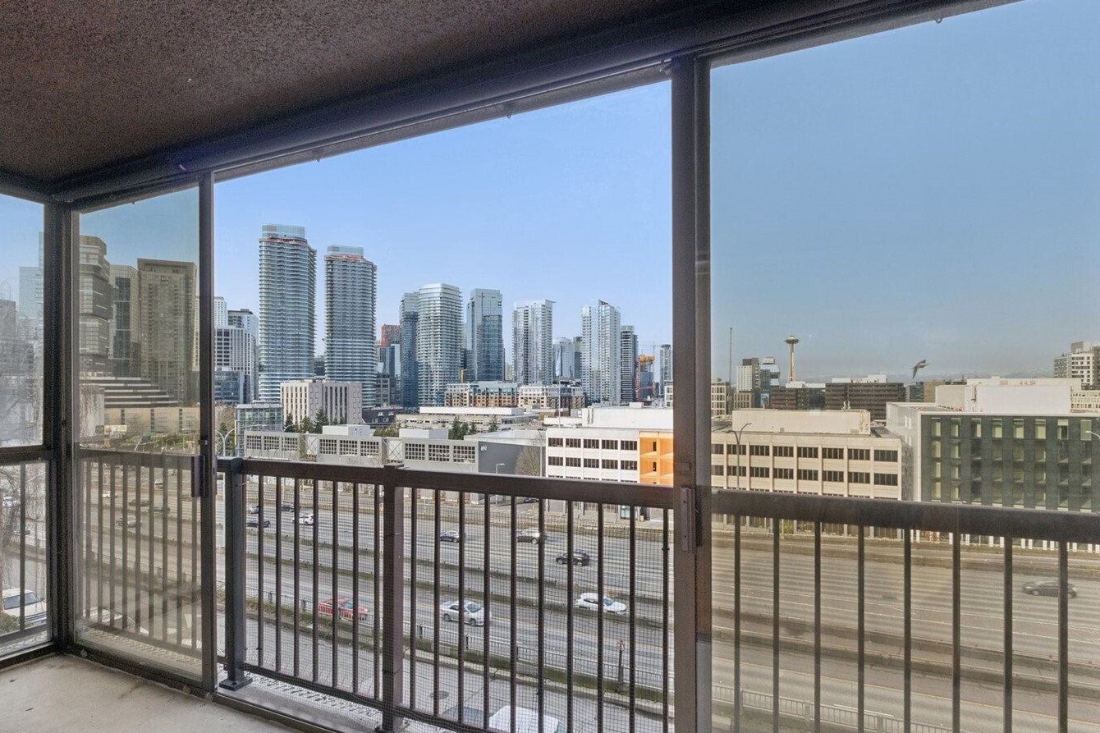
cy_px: 394
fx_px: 580
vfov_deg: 64.5
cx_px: 574
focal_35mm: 19
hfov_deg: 86.9
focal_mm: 10
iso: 250
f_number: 9
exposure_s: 1/125
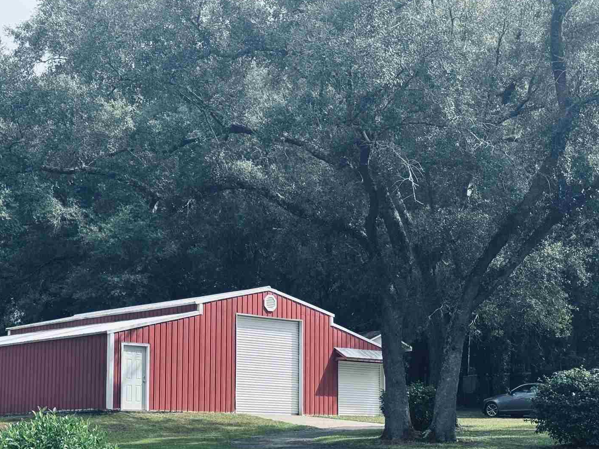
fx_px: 1211
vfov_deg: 20.9
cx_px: 299
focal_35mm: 70
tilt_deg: +6.0
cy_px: 322
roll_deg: -0.3
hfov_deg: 27.8
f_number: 1.78
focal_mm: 6.76
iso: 64
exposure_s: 1/2611
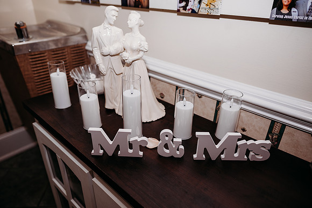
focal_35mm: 24
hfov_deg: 73.7
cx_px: 156
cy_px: 104
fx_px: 208
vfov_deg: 53.2
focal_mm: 24
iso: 100
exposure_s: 1/200
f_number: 2.8
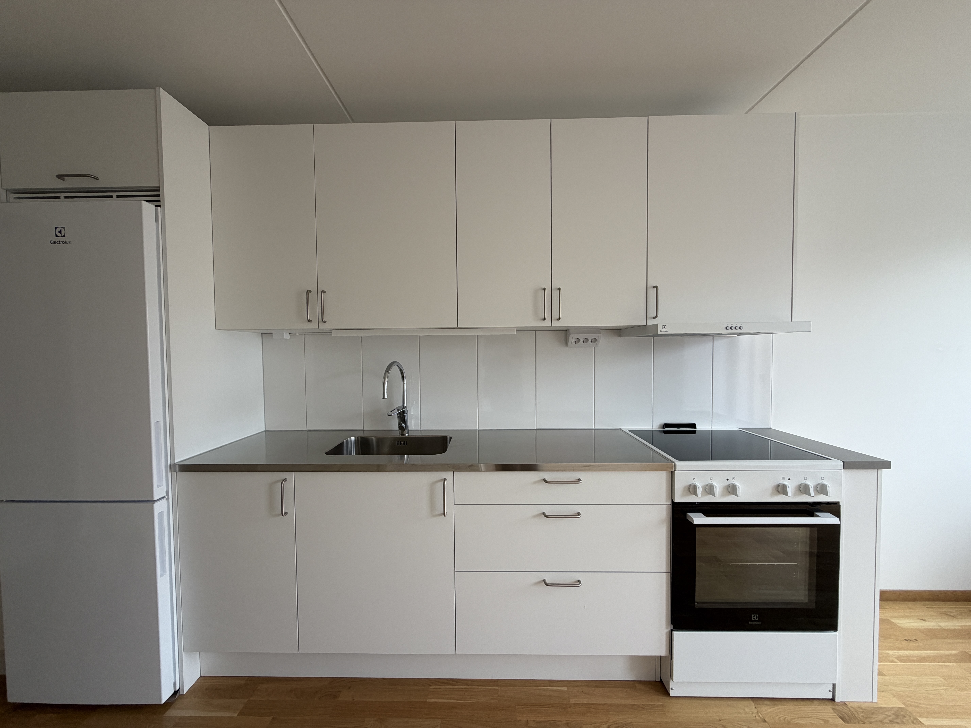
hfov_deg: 102.1
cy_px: 364
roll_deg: +0.4
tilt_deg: -2.6
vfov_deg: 85.7
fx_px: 393
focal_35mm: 14
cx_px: 486
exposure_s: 1/121
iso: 100
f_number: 2.2
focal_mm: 2.22
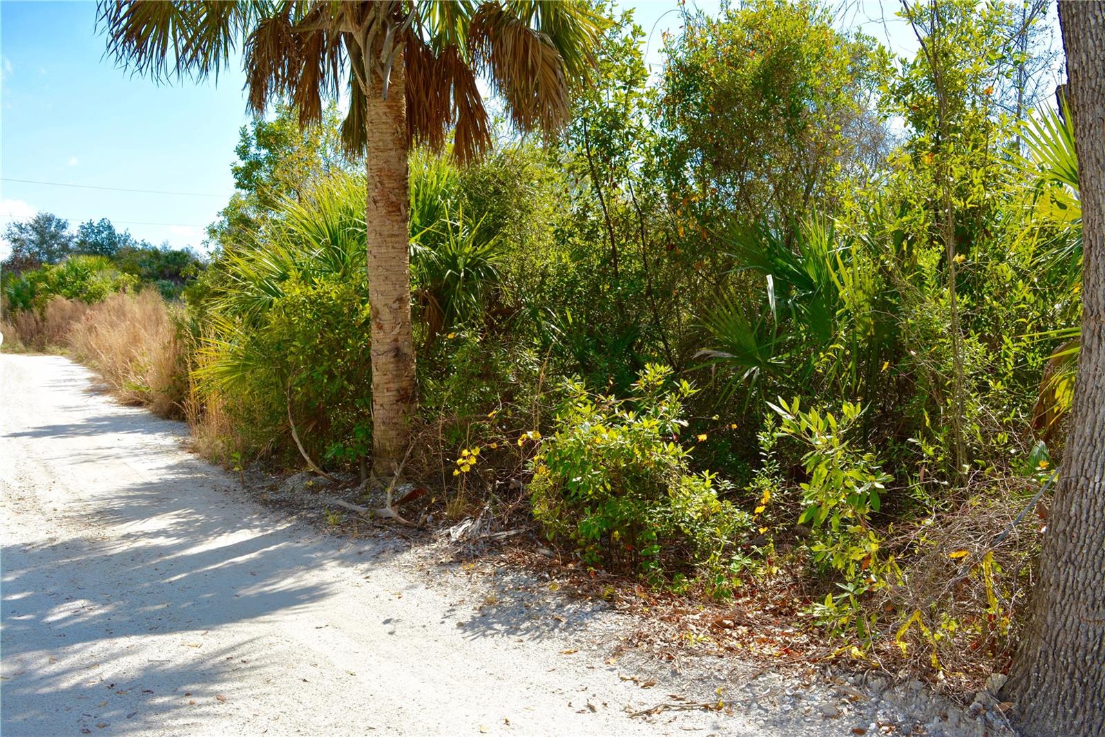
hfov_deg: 55.1
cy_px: 368
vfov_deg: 38.3
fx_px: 1059
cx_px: 552
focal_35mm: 34
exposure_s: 1/250
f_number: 8
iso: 100
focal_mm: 23
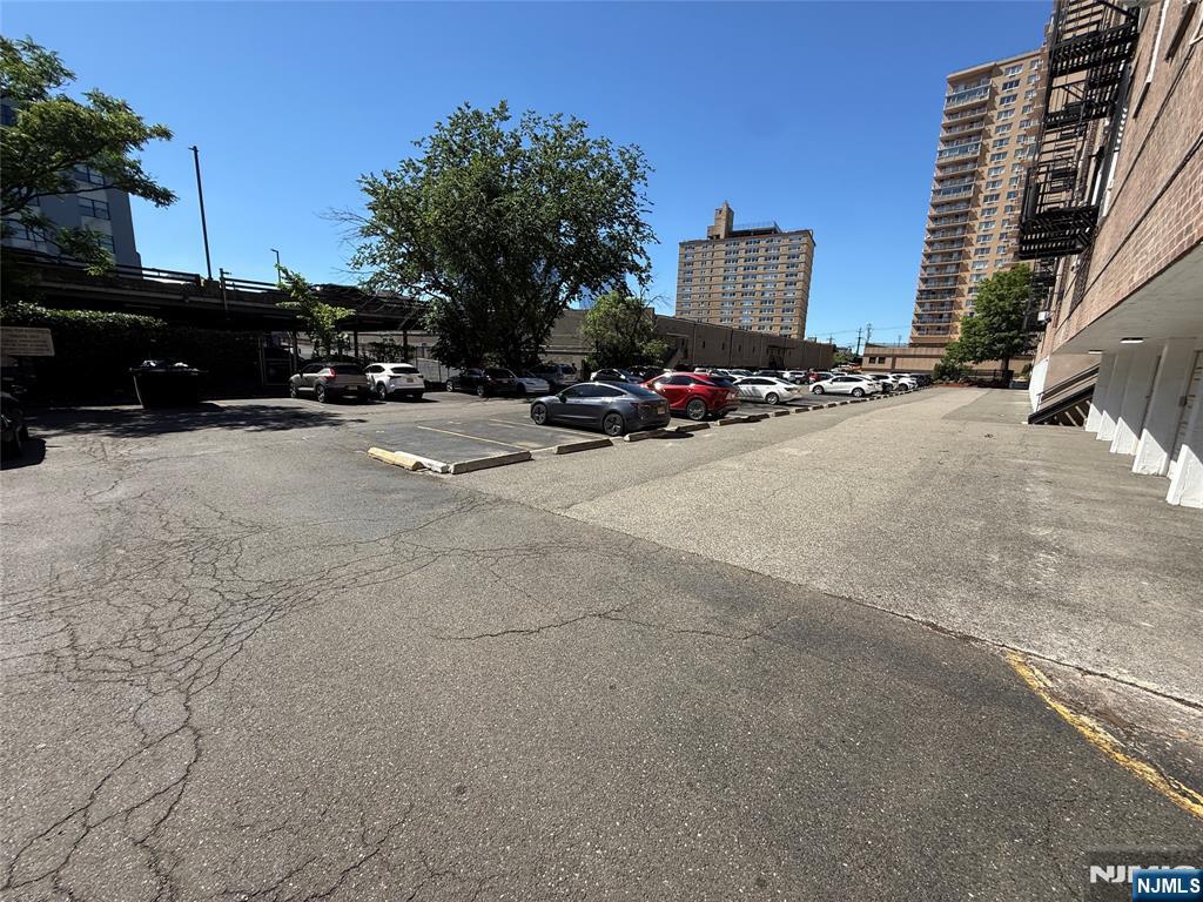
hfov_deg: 102.1
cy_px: 451
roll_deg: -3.8
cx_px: 602
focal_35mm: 14
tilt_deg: -10.0
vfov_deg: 85.7
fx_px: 487
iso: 50
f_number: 2.2
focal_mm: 2.22
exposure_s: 1/1572
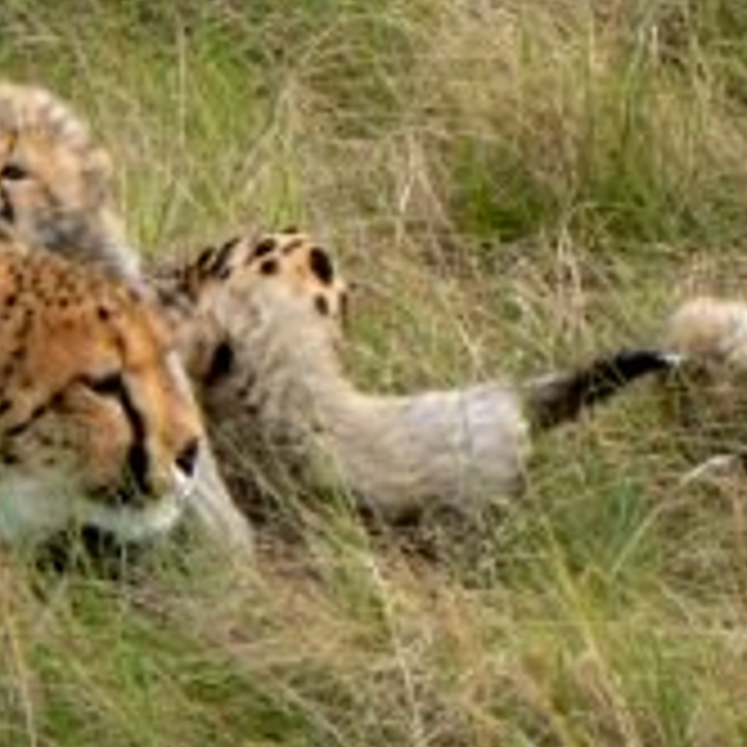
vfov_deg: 4.3
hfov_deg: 4.3
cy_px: 171
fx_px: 9937
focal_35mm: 407
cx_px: 374
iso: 80
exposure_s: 1/125
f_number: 4
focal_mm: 28.6
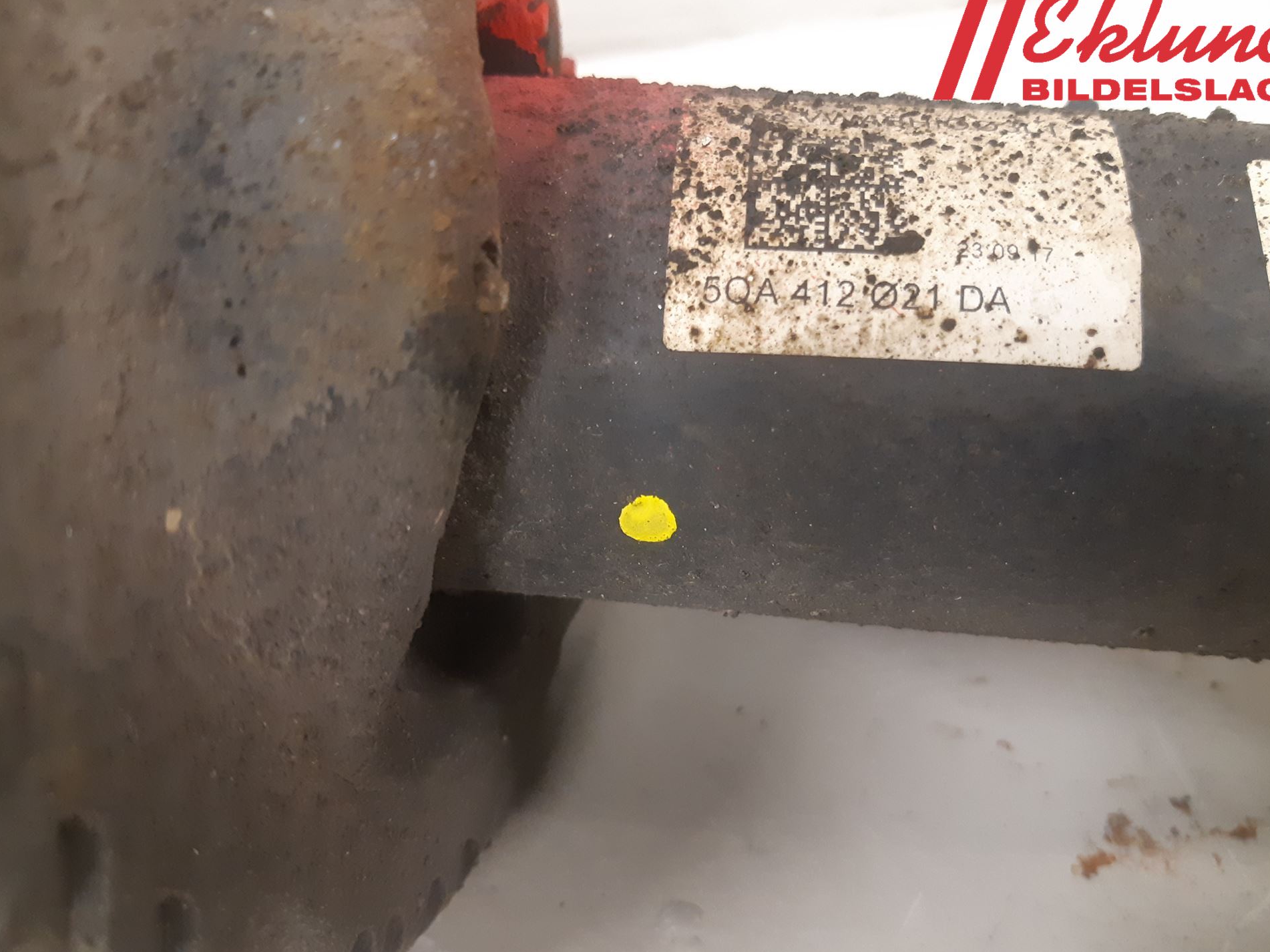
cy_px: 500
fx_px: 1027
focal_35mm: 28
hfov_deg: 63.4
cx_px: 659
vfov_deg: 49.7
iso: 250
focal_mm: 3.93
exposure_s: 1/25
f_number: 1.7
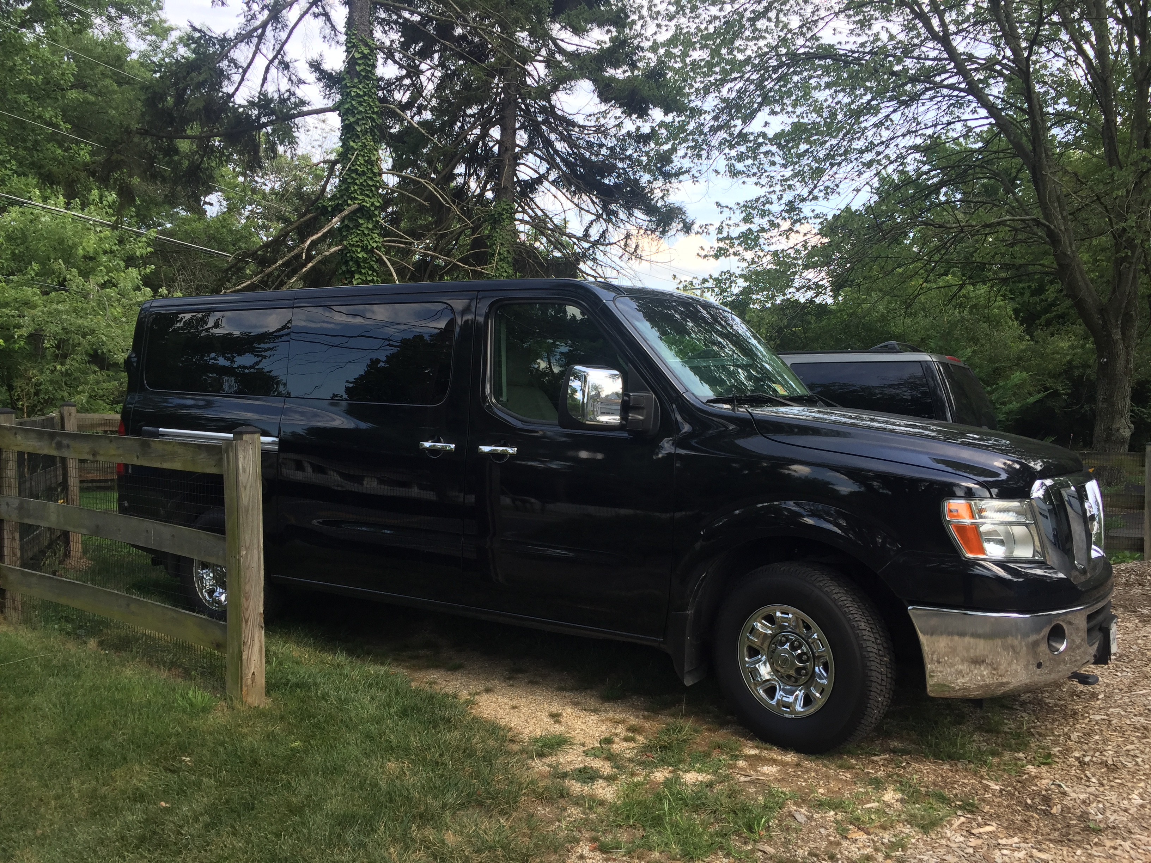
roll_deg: -0.2
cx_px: 576
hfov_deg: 61.7
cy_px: 432
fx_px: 964
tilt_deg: -3.4
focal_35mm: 29
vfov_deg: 48.2
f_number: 2.2
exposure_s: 1/370
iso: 32
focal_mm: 4.15
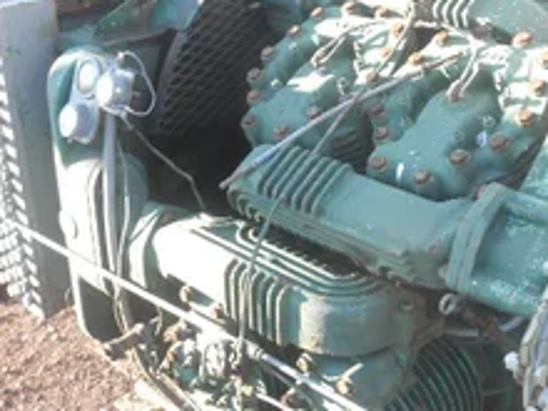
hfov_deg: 37.5
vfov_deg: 28.5
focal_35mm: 51
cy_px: 162
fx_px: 807
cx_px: 267
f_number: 3
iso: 64
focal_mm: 5
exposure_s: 1/40
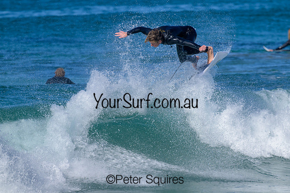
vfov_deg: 1.8
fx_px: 6205
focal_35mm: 770
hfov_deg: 2.7
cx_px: 164
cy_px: 102
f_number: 8
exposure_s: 1/2000
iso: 400
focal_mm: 560
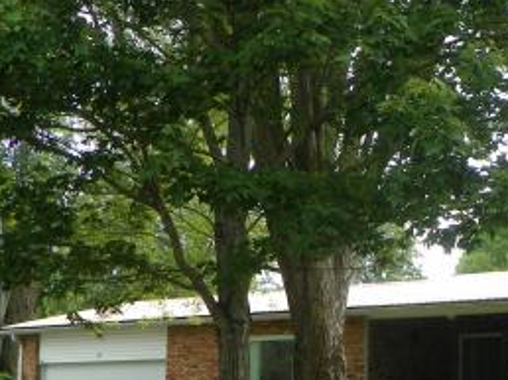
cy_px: 348
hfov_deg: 26.1
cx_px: 461
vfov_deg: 20.0
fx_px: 1056
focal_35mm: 72
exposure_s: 1/160
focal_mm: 5.7
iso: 64
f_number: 3.5
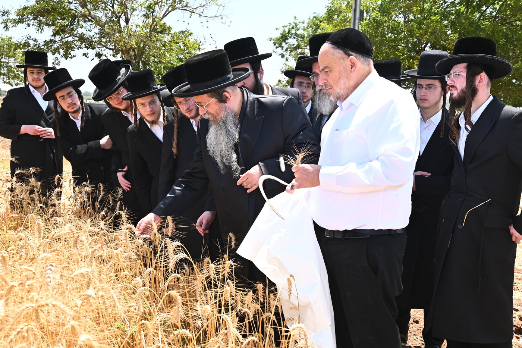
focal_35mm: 38
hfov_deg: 50.7
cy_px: 174
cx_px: 261
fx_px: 551
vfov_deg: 35.0
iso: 160
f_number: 8
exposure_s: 1/125
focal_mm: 38
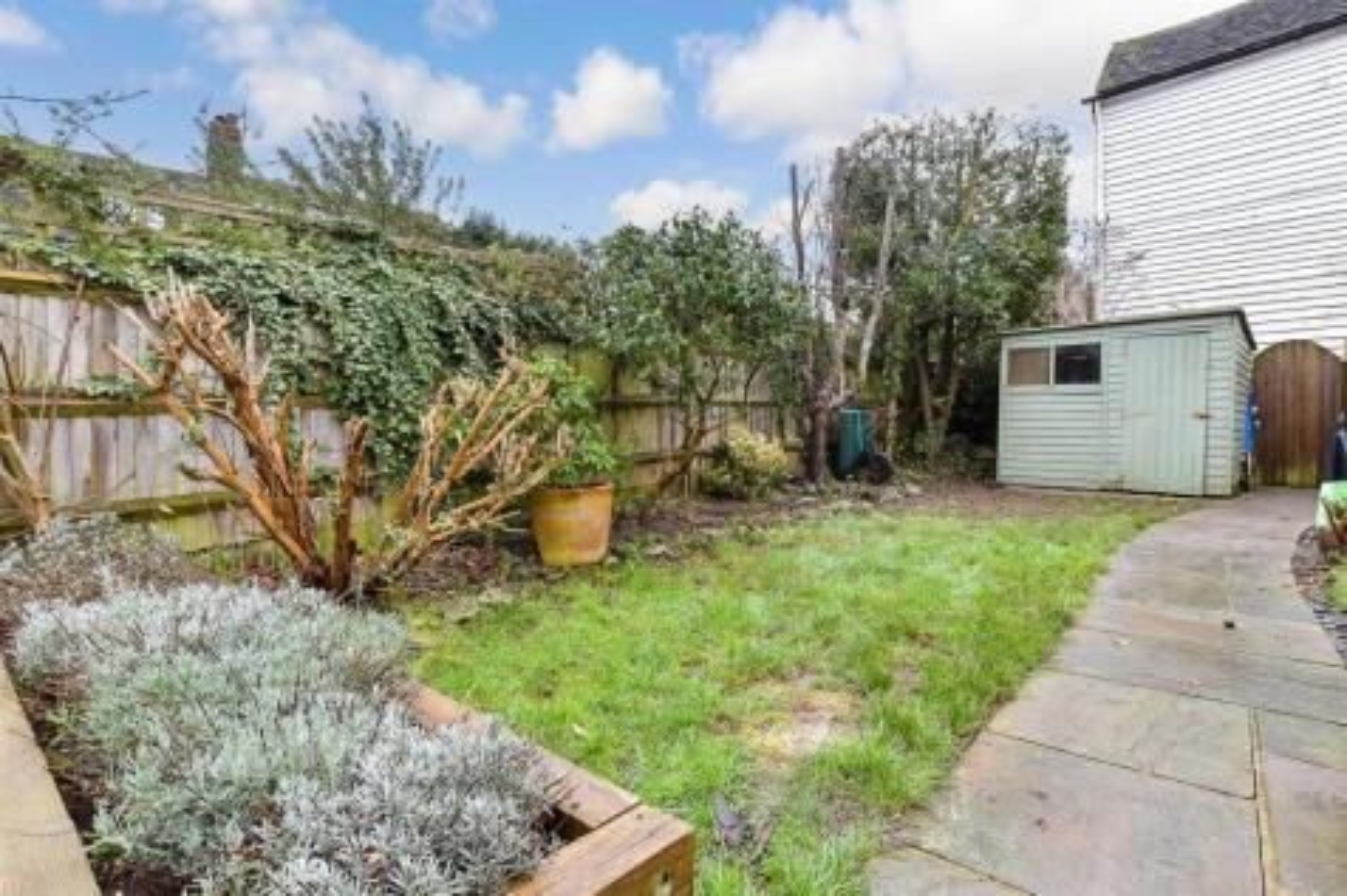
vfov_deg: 51.3
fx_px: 935
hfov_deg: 71.5
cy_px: 448
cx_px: 674
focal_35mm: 25
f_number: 8
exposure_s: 1/15
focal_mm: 17
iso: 160
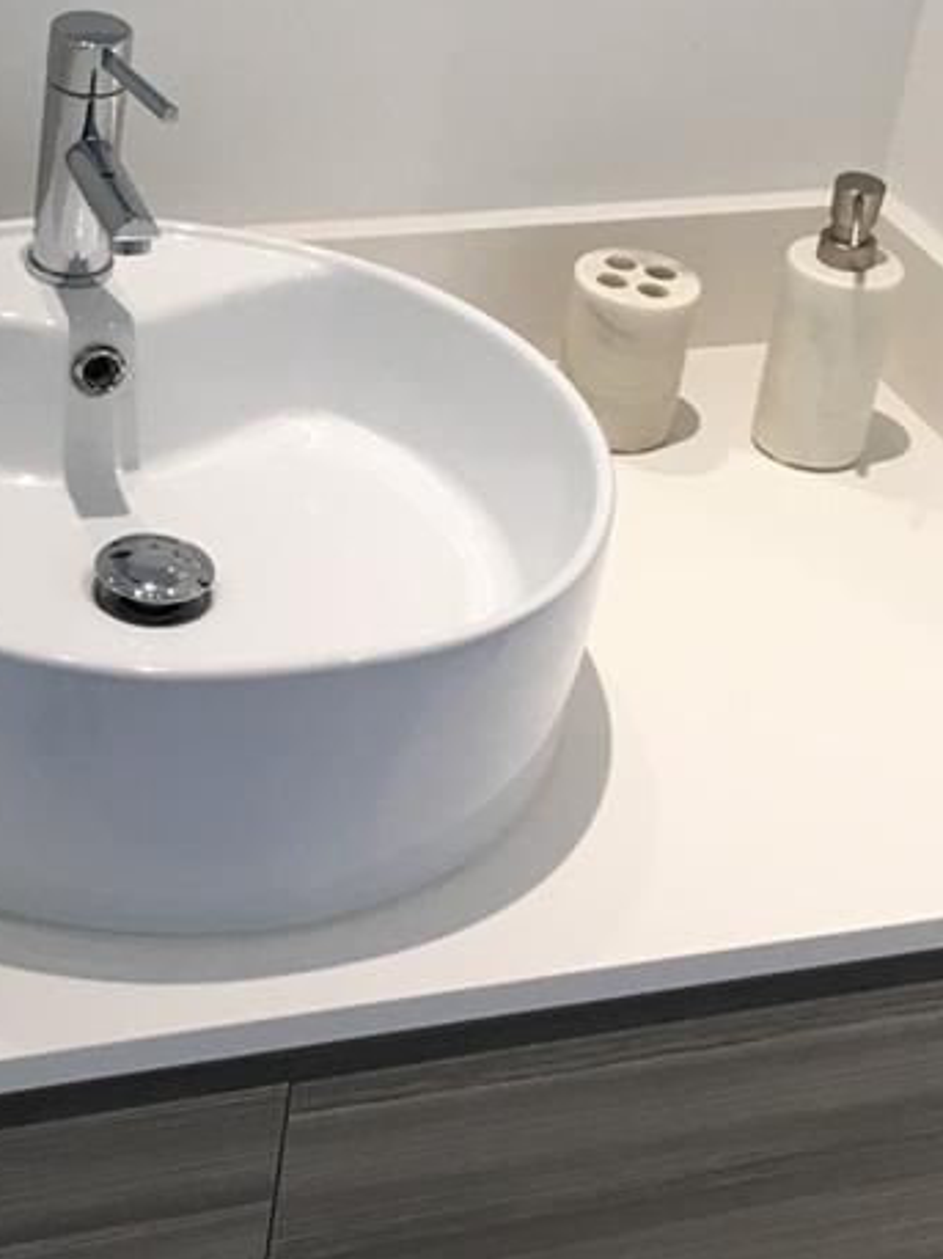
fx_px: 2763
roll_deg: -5.6
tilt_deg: -26.3
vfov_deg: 25.4
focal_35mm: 76
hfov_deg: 19.1
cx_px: 162
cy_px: 316
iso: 32
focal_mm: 4.15
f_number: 2.2
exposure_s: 1/30
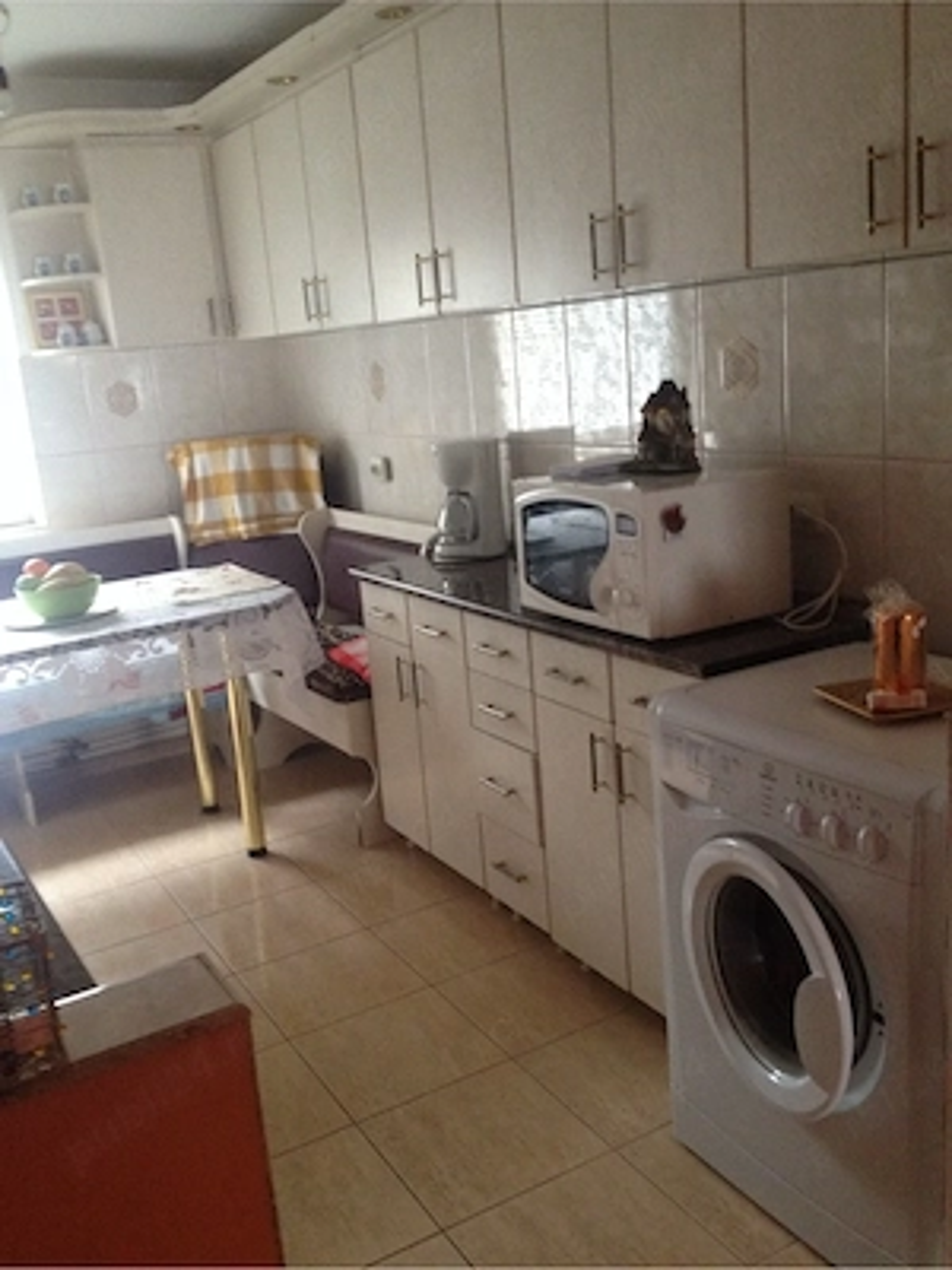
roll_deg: +8.7
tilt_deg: -14.3
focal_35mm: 35
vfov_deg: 52.6
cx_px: 476
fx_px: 1283
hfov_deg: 40.7
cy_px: 635
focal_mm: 4.28
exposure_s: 1/20
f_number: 2.4
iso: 320
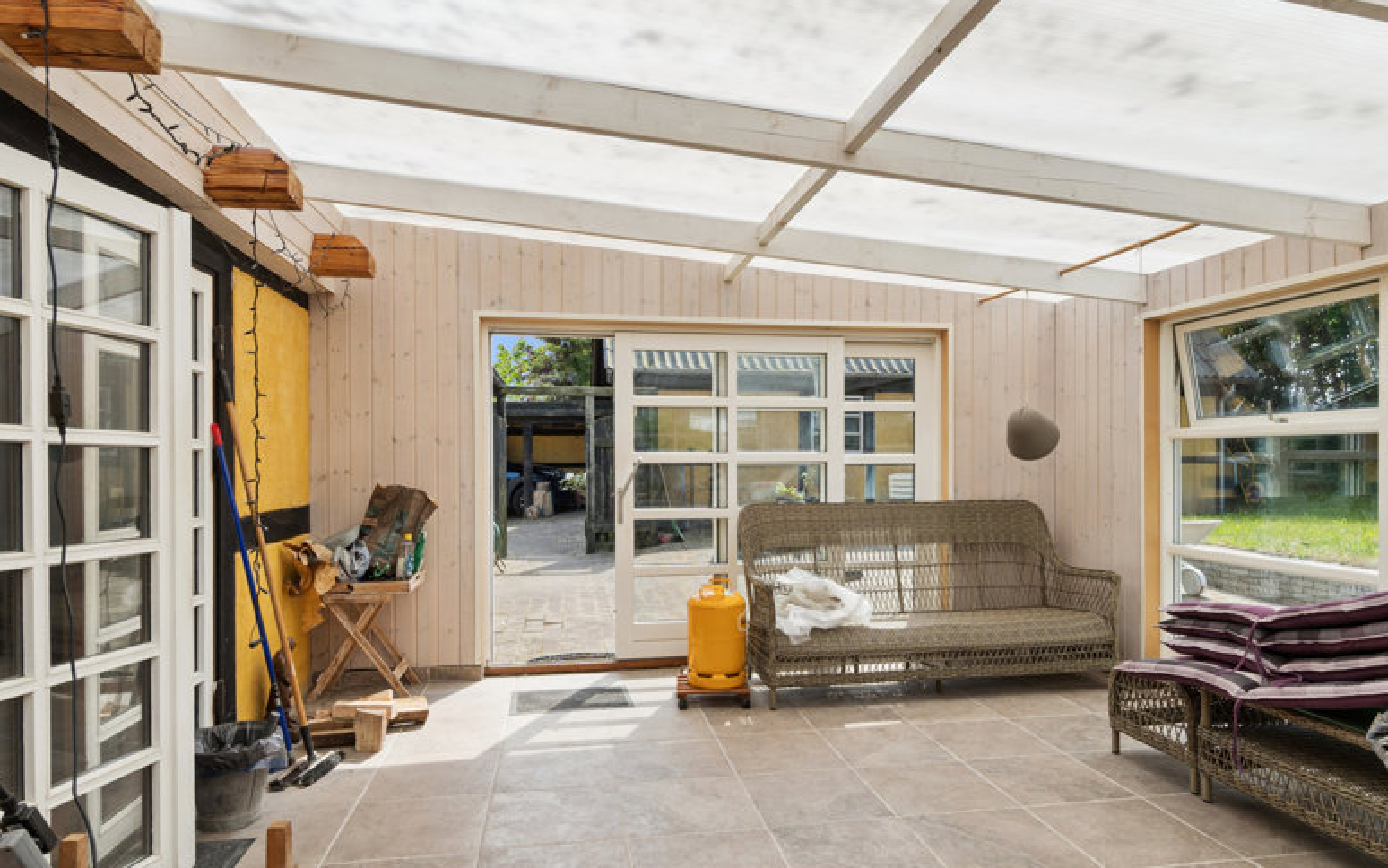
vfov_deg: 58.3
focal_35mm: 21
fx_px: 777
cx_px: 716
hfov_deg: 83.5
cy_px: 471
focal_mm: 13
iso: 200
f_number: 8
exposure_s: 1/125
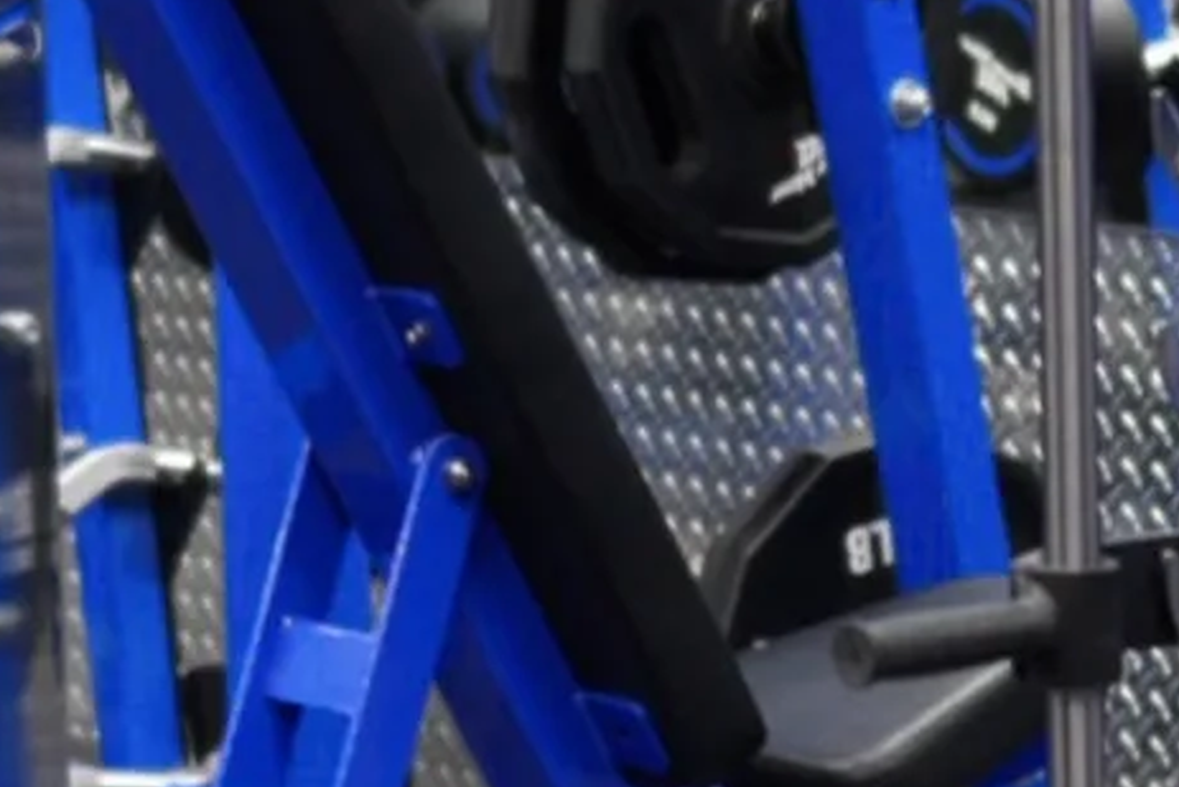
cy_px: -216
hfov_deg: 7.6
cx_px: -46
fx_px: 8812
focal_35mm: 269
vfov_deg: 5.1
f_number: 1.4
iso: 640
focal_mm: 35
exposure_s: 1/100
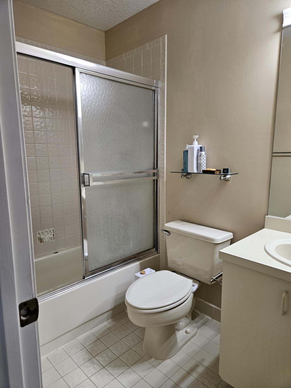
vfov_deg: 73.9
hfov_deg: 58.9
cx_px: 146
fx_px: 258
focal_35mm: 23
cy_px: 194
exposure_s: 1/120
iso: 250
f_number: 1.8
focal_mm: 5.4
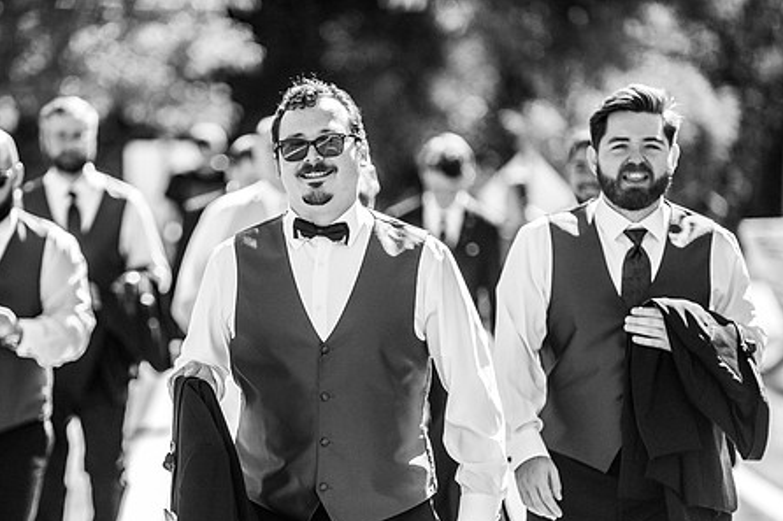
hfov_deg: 9.3
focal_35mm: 221
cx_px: 323
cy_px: 335
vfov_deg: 6.2
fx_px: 4805
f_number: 2.8
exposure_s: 1/8000
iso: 2000
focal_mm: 170
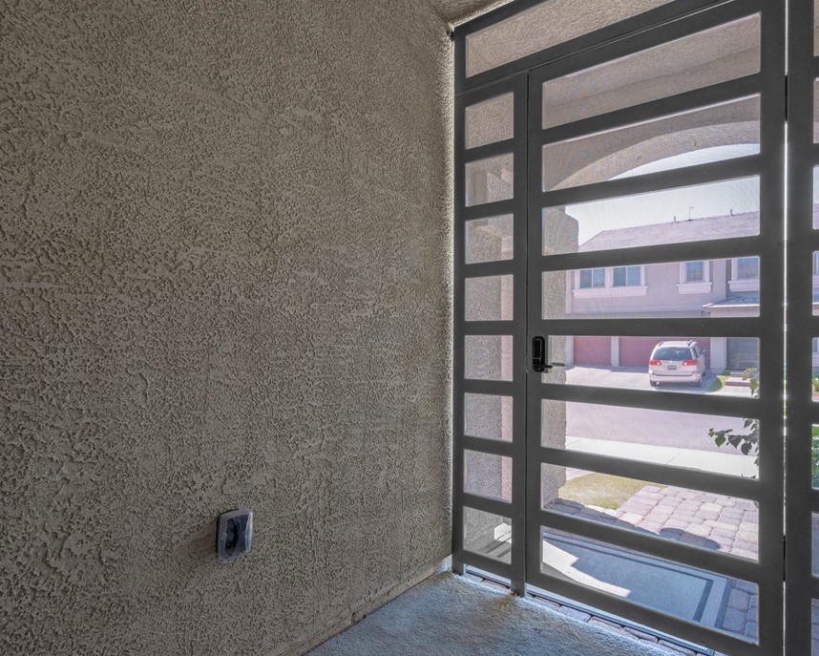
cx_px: 472
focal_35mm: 19
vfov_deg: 70.9
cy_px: 337
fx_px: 461
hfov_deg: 82.7
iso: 320
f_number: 7.1
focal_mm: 16
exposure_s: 1/13
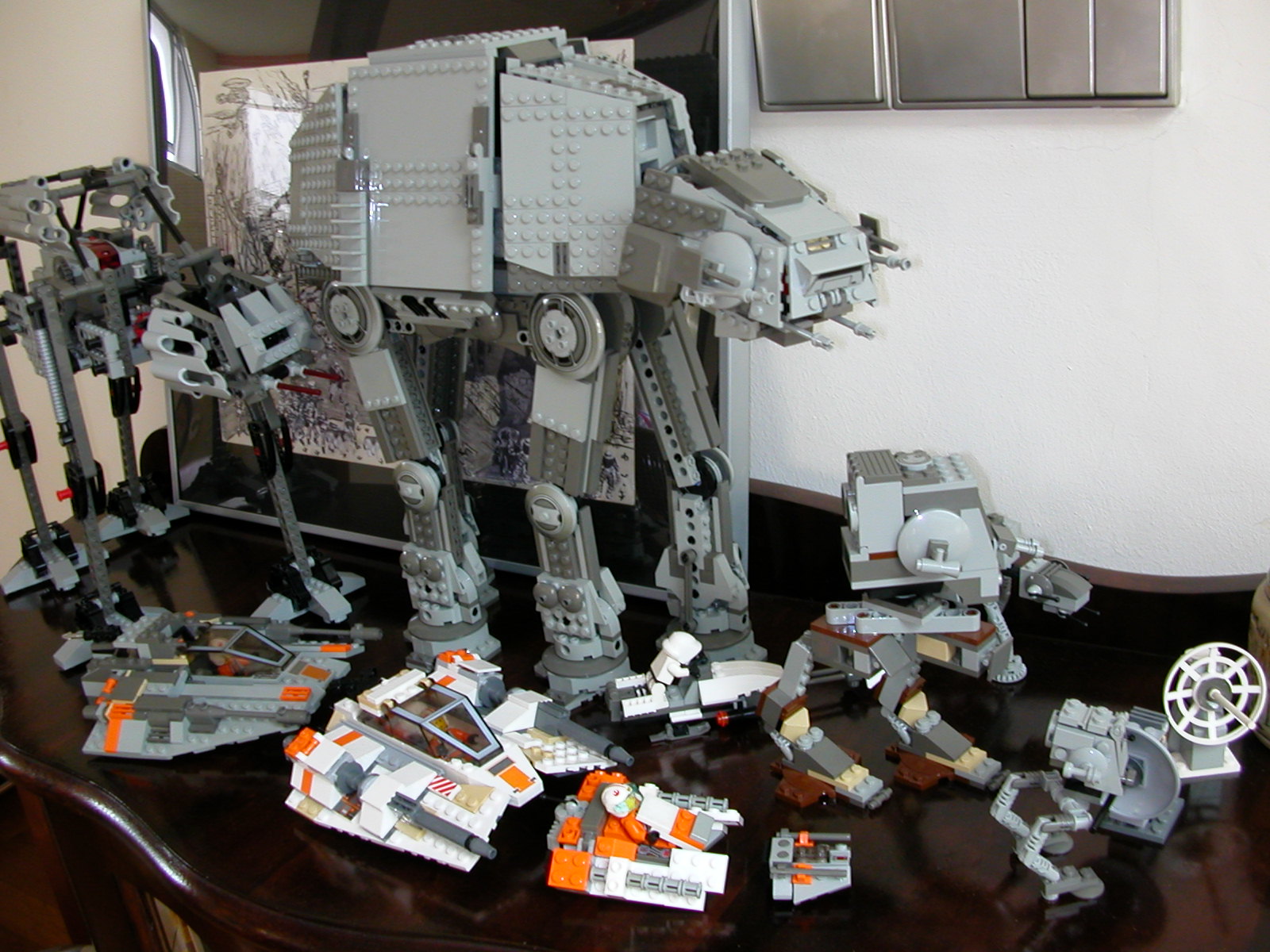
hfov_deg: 50.1
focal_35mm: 37
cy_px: 476
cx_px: 635
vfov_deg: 38.7
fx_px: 1357
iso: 100
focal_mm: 5.6
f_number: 2.7
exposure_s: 1/30
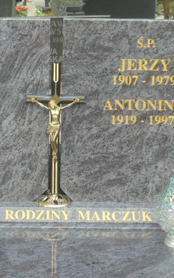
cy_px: 139
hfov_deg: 14.3
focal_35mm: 91
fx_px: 691
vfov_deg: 22.8
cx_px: 59
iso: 100
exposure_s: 1/60
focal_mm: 11.5
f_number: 5.6
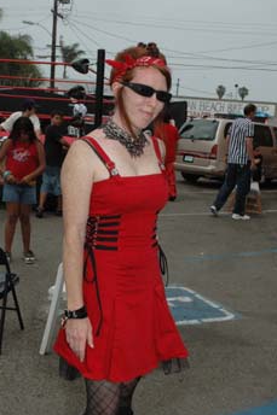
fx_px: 584
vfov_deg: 39.2
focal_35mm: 51
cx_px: 132
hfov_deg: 26.7
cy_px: 223
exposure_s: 1/500
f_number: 14
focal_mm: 29
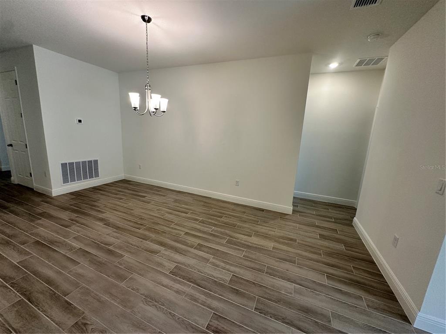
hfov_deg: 102.1
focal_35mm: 14
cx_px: 223
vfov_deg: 85.7
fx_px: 180
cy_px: 167
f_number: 2.2
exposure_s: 1/120
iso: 200
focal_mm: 2.22
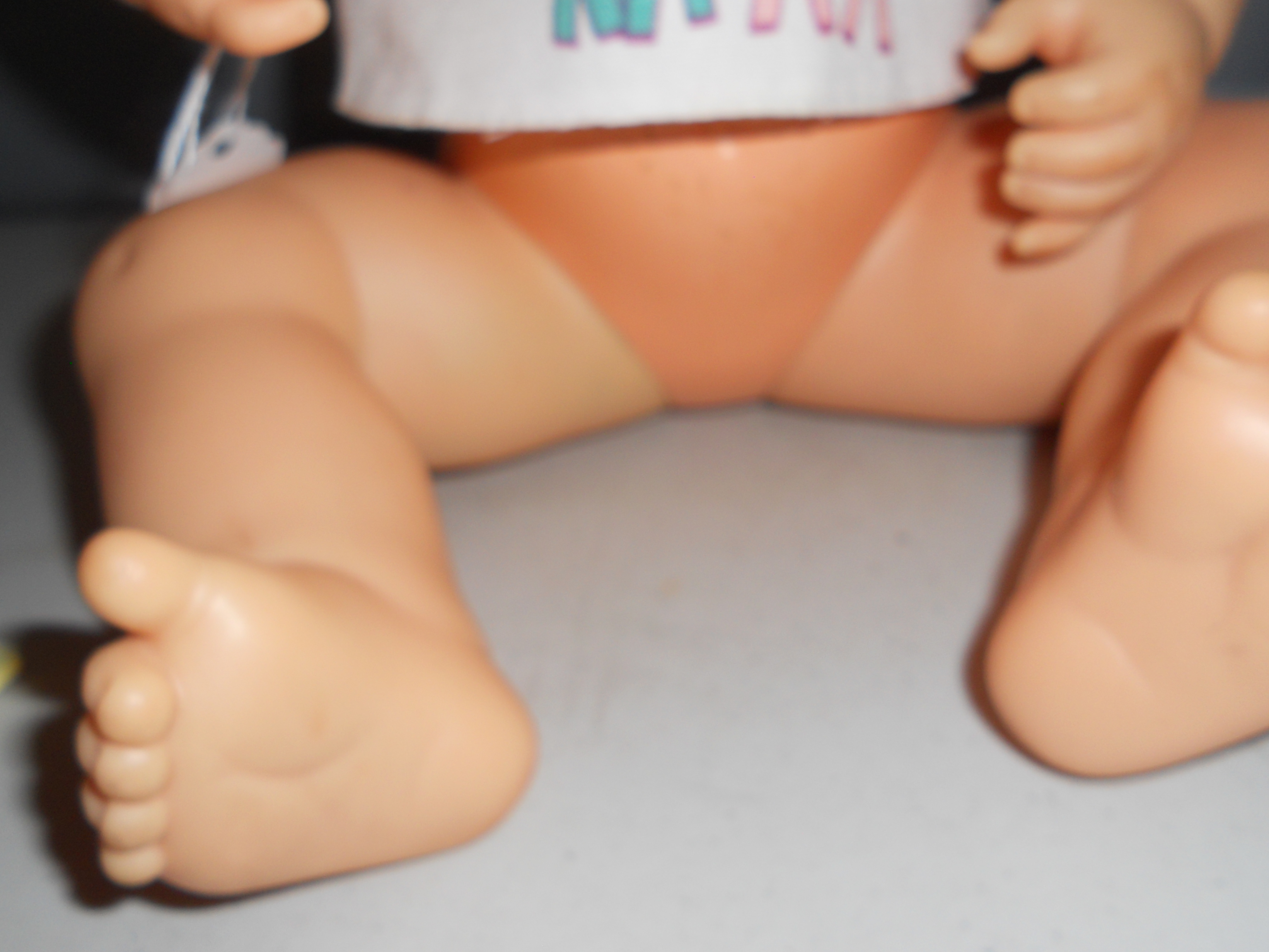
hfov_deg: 47.7
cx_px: 547
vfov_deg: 36.7
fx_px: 1430
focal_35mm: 39
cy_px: 401
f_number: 8.8
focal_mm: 5.8
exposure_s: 1/25
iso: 80
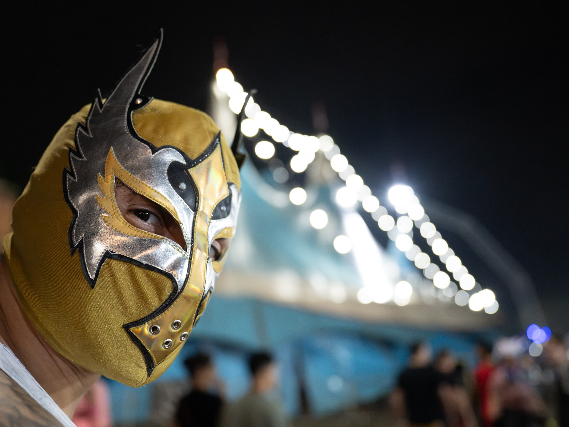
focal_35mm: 36
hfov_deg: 51.3
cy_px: 211
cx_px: 279
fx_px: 592
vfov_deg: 39.7
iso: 8000
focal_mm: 32.5
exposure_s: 1/320
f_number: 2.8
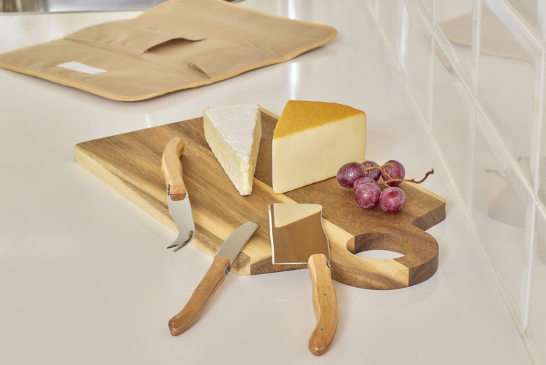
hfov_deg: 23.9
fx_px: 1290
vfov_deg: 16.1
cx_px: 273
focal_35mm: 85
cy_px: 182
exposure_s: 1/1.59
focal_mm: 85
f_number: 16
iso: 640
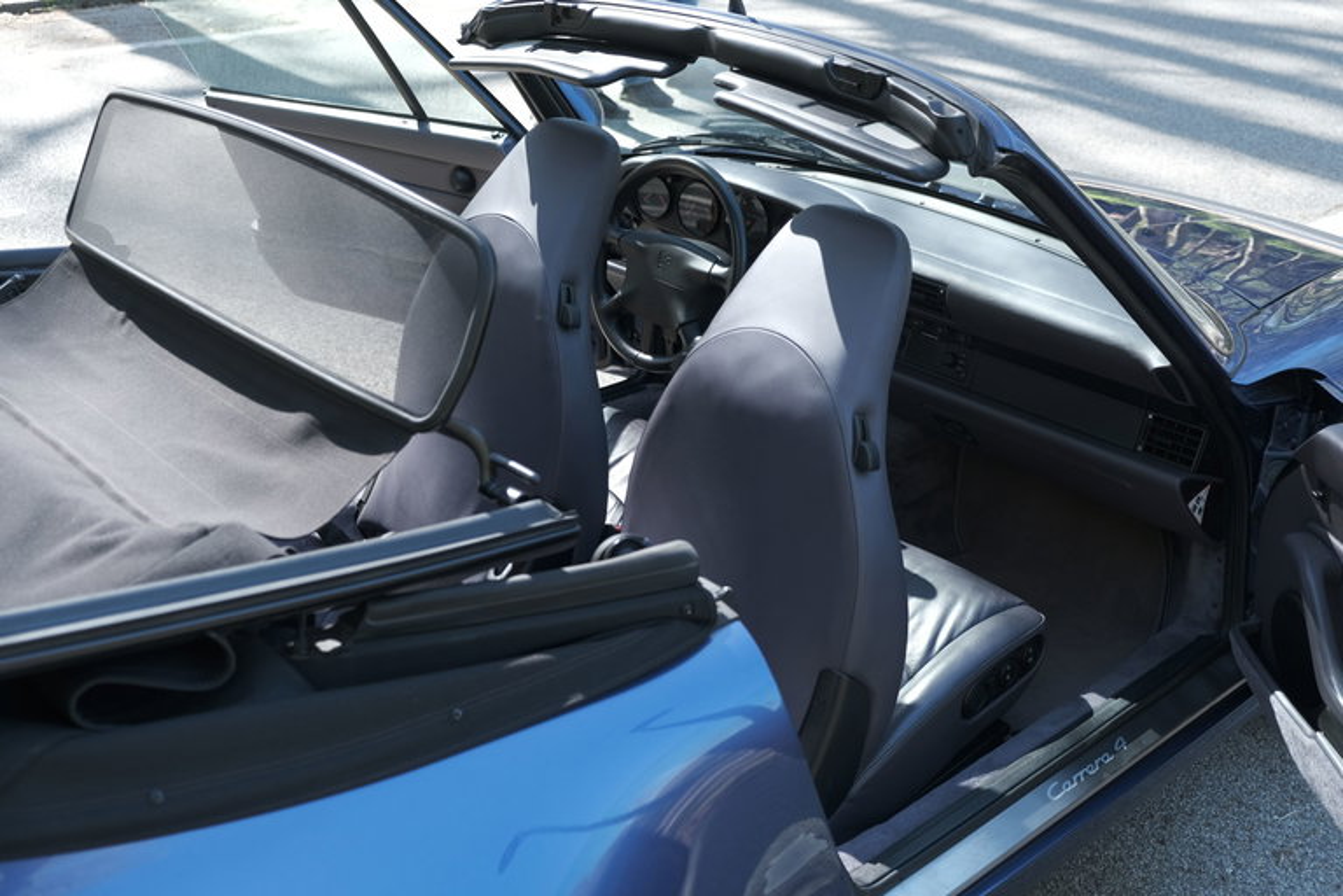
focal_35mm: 40
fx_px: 1492
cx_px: 672
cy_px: 448
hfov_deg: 48.5
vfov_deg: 33.4
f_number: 3.2
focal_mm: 26.5
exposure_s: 1/250
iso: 320
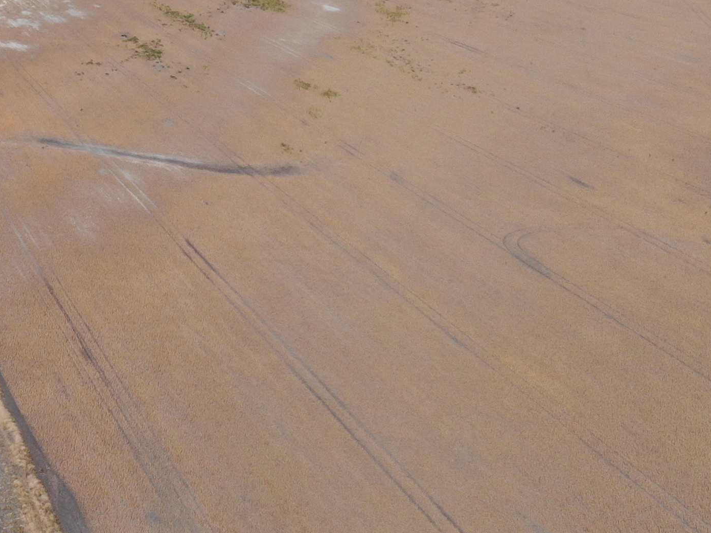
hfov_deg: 24.0
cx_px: -241
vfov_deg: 21.0
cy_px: 217
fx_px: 1437
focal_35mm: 70
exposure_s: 1/1250
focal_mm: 4.5
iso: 110
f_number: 2.8
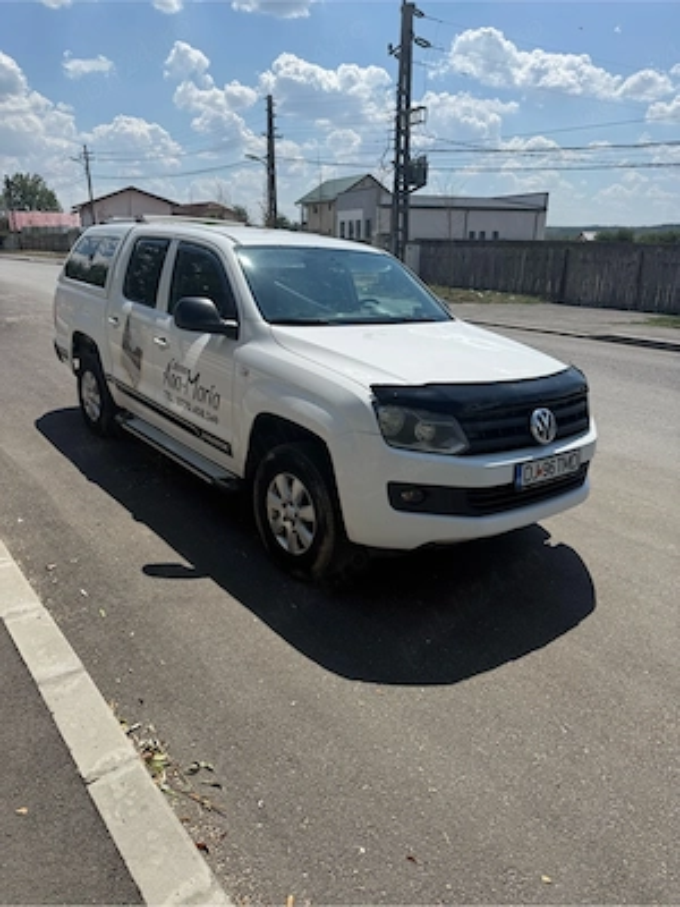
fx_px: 629
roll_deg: -1.3
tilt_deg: -20.1
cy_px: 454
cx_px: 340
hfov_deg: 56.8
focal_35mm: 24
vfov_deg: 71.6
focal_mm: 6.76
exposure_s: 1/7353
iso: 80
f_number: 1.78
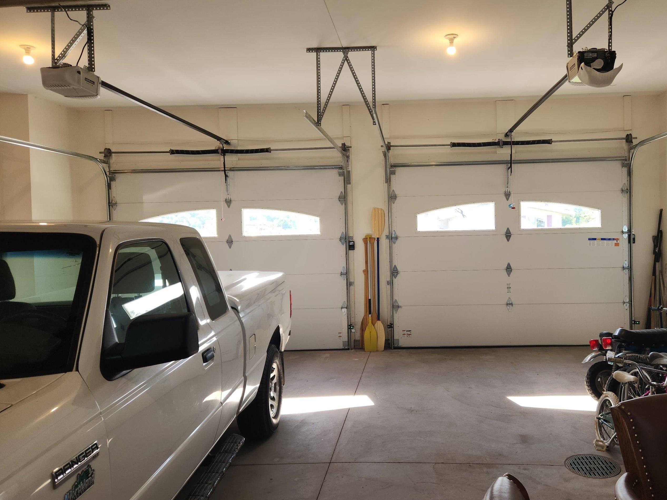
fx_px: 540
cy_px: 241
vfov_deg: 49.7
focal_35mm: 28
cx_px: 405
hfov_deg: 62.8
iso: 20
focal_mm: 5.4
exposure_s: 1/60
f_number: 1.8
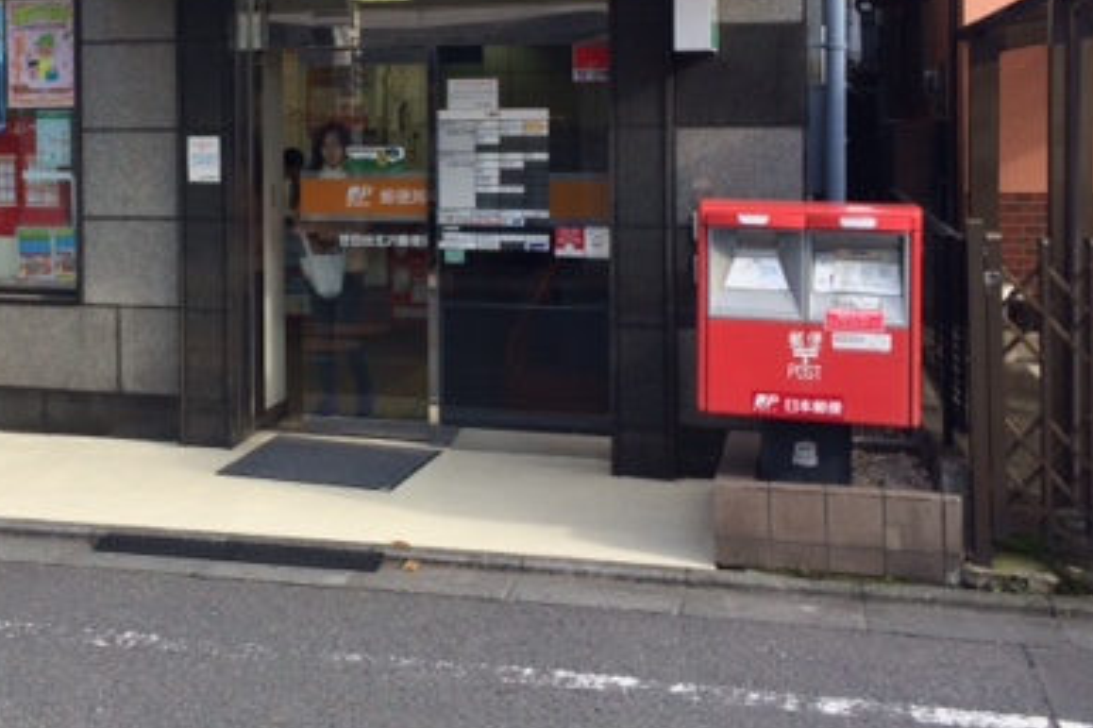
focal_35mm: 50
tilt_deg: -0.5
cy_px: 139
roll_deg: +0.8
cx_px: 277
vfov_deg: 26.4
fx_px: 1517
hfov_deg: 38.6
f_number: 2.2
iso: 32
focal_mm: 4.15
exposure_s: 1/323
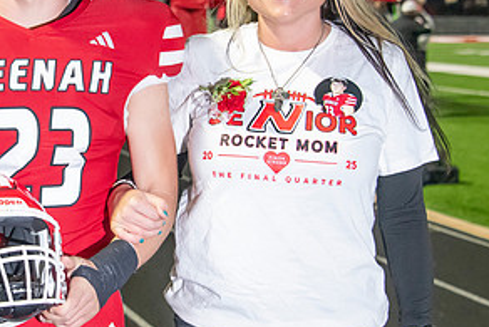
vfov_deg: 11.2
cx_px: 69
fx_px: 1672
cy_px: 125
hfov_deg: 16.5
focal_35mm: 123
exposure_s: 1/160
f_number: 5.6
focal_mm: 62
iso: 5000
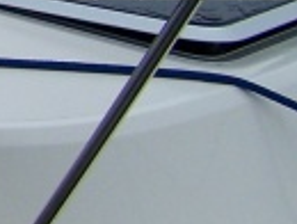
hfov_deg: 7.6
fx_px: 2011
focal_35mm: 234
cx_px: -541
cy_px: -177
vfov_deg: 6.2
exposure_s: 1/200
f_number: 2.8
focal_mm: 6.3
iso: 80
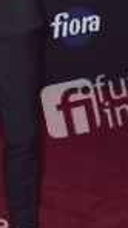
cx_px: -19
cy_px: 25
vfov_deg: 18.7
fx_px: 683
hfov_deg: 10.5
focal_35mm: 113
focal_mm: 40
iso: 400
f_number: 6.3
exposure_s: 1/250
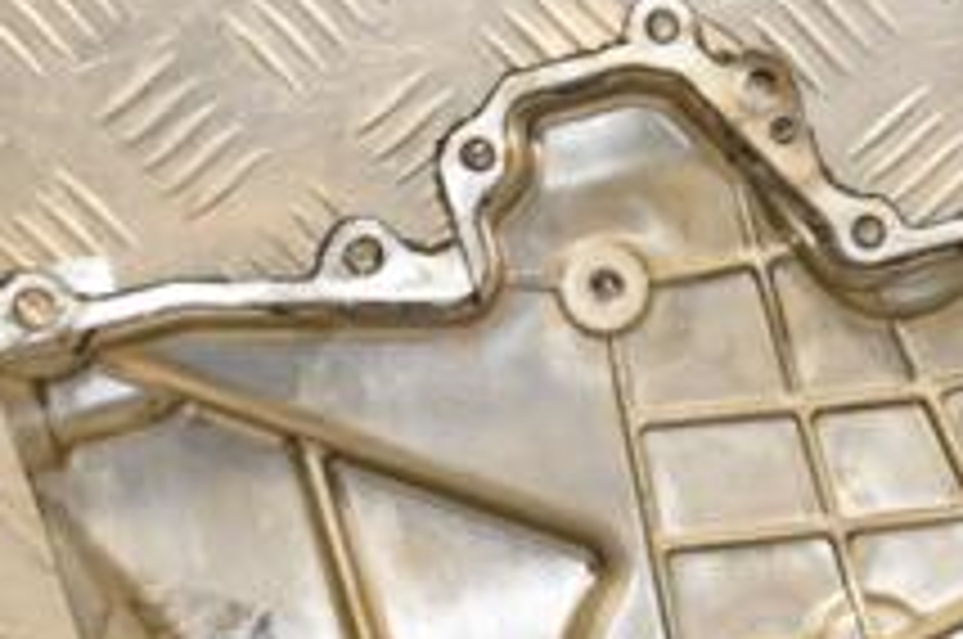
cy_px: 652
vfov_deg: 7.7
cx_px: 918
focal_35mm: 177
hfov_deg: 11.5
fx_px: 4728
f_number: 6.3
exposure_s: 1/200
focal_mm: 42
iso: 800
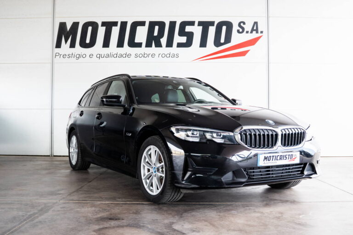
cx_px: 176
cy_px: 118
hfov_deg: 49.6
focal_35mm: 39
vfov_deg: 34.2
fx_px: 382
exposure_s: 1/640
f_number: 3.2
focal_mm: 26.3
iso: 800
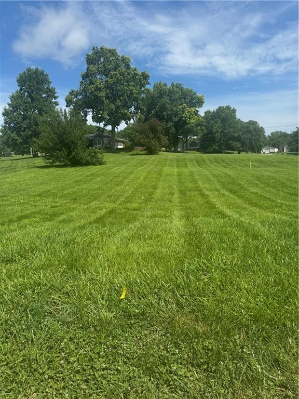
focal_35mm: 24
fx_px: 276
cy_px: 200
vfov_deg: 71.6
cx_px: 150
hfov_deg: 56.8
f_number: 1.78
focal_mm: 6.76
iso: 80
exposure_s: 1/4950
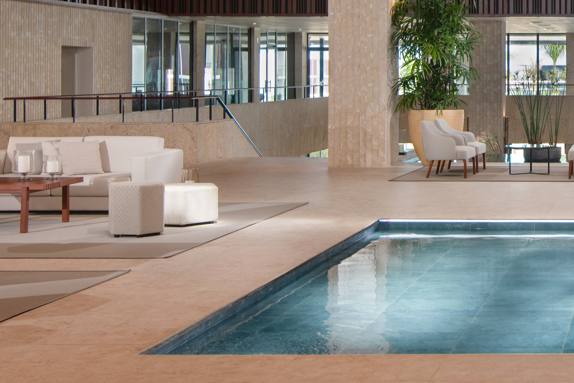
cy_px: -51
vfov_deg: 17.7
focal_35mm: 74
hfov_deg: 25.1
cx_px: 652
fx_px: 1180
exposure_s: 1/10
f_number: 9
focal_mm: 28
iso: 64
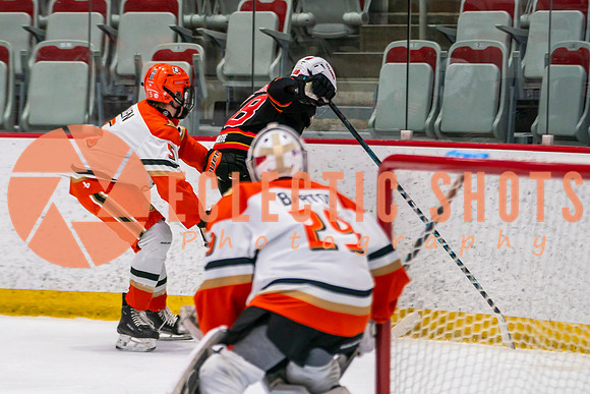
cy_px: 306
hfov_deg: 7.1
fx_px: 4750
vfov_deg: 4.7
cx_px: 218
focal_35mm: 290
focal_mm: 145
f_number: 2.8
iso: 800
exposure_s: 1/640
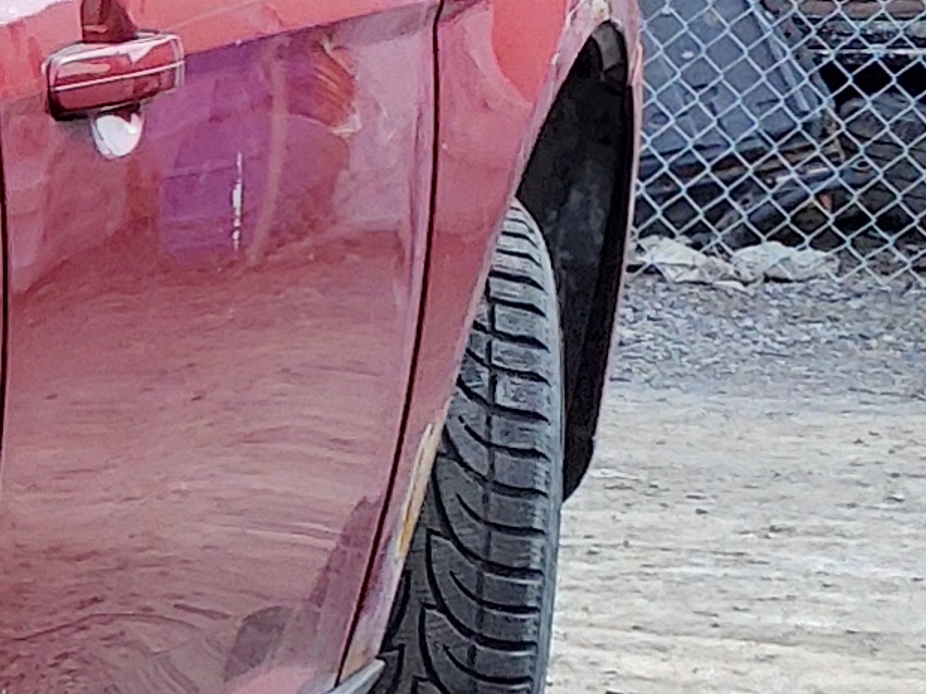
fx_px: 4628
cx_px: -2037
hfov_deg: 8.9
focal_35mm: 173
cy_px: 970
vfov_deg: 8.4
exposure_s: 1/243
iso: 40
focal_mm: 3.58
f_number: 1.9
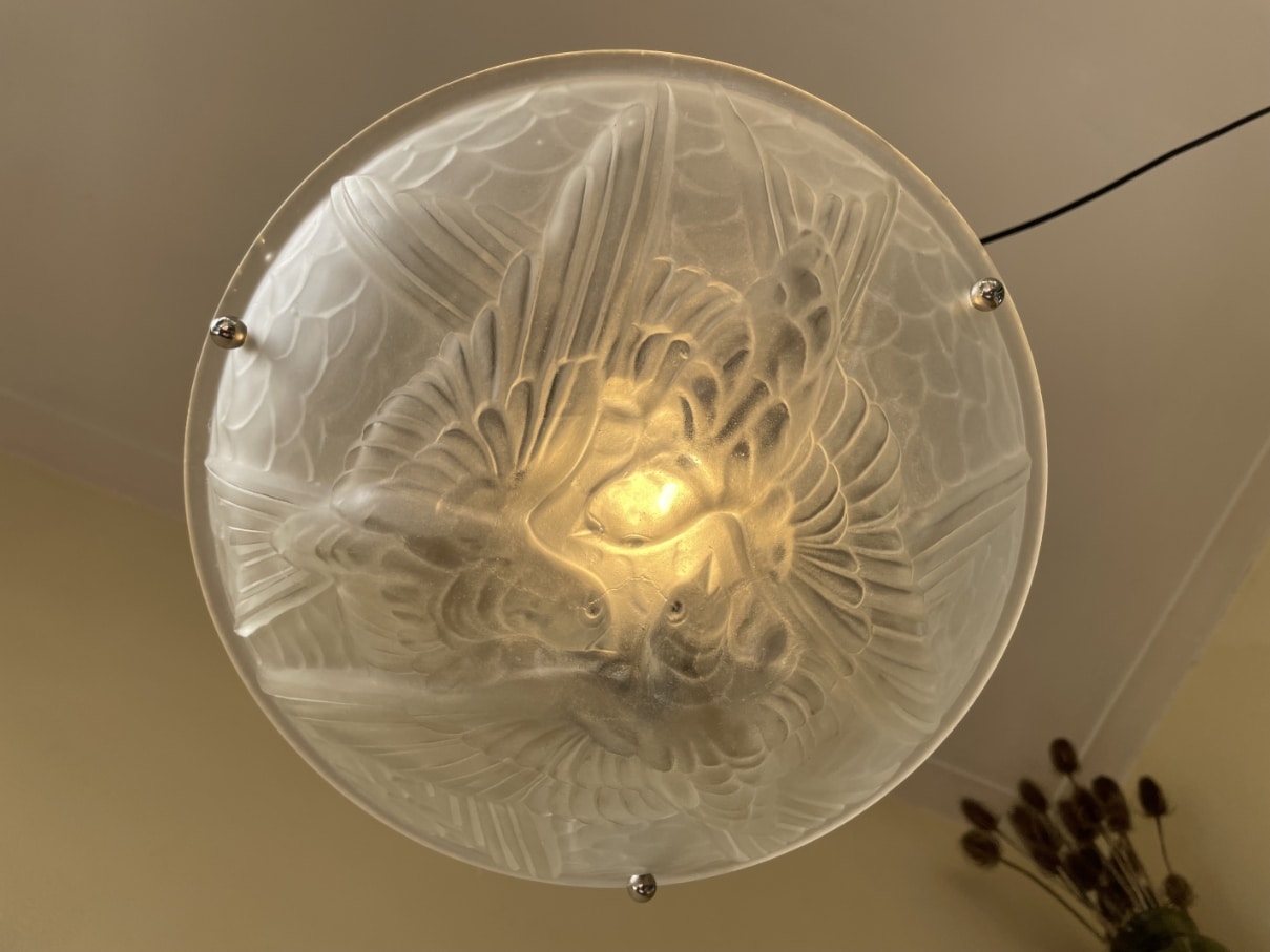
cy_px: 476
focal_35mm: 26
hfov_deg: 67.3
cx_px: 635
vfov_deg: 53.1
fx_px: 954
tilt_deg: +76.6
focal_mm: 4.2
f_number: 1.6
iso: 32
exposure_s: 1/698
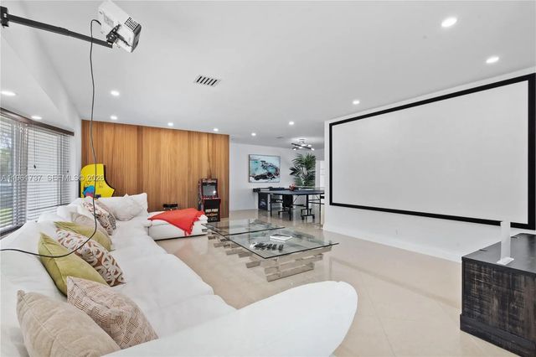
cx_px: 268
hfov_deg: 96.8
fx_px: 238
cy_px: 178
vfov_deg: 73.7
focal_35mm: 16
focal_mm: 16
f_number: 14
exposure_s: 1/1.67
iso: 250
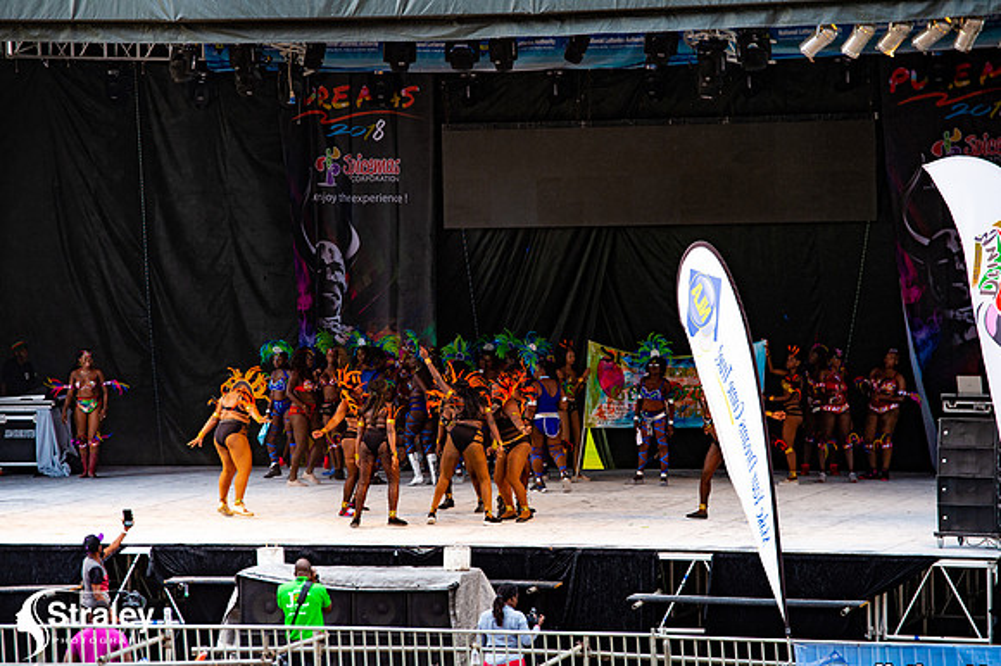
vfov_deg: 7.4
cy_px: 333
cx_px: 500
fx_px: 5141
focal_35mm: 185
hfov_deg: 11.1
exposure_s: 1/160
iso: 500
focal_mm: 185
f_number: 5
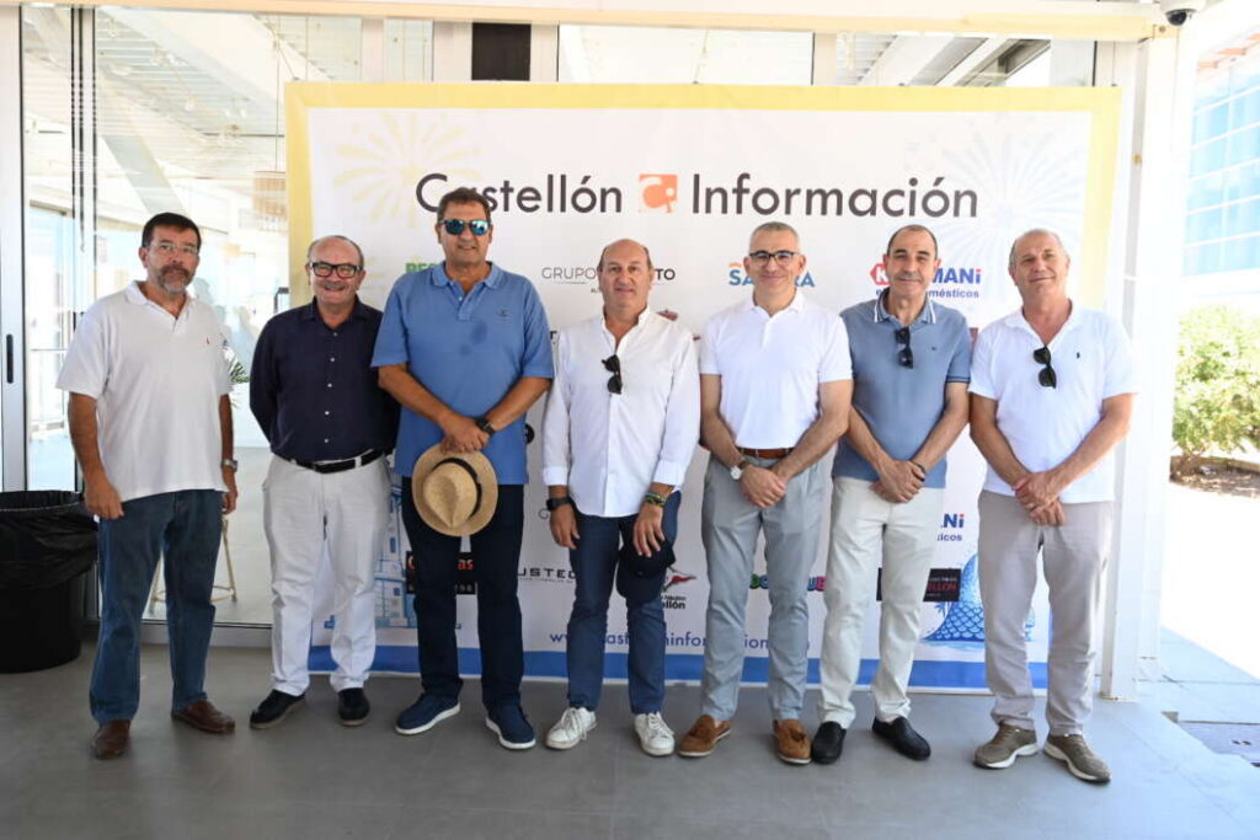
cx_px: 630
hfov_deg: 60.3
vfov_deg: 42.3
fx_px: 1085
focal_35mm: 31
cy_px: 420
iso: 400
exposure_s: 1/125
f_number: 5
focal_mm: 31
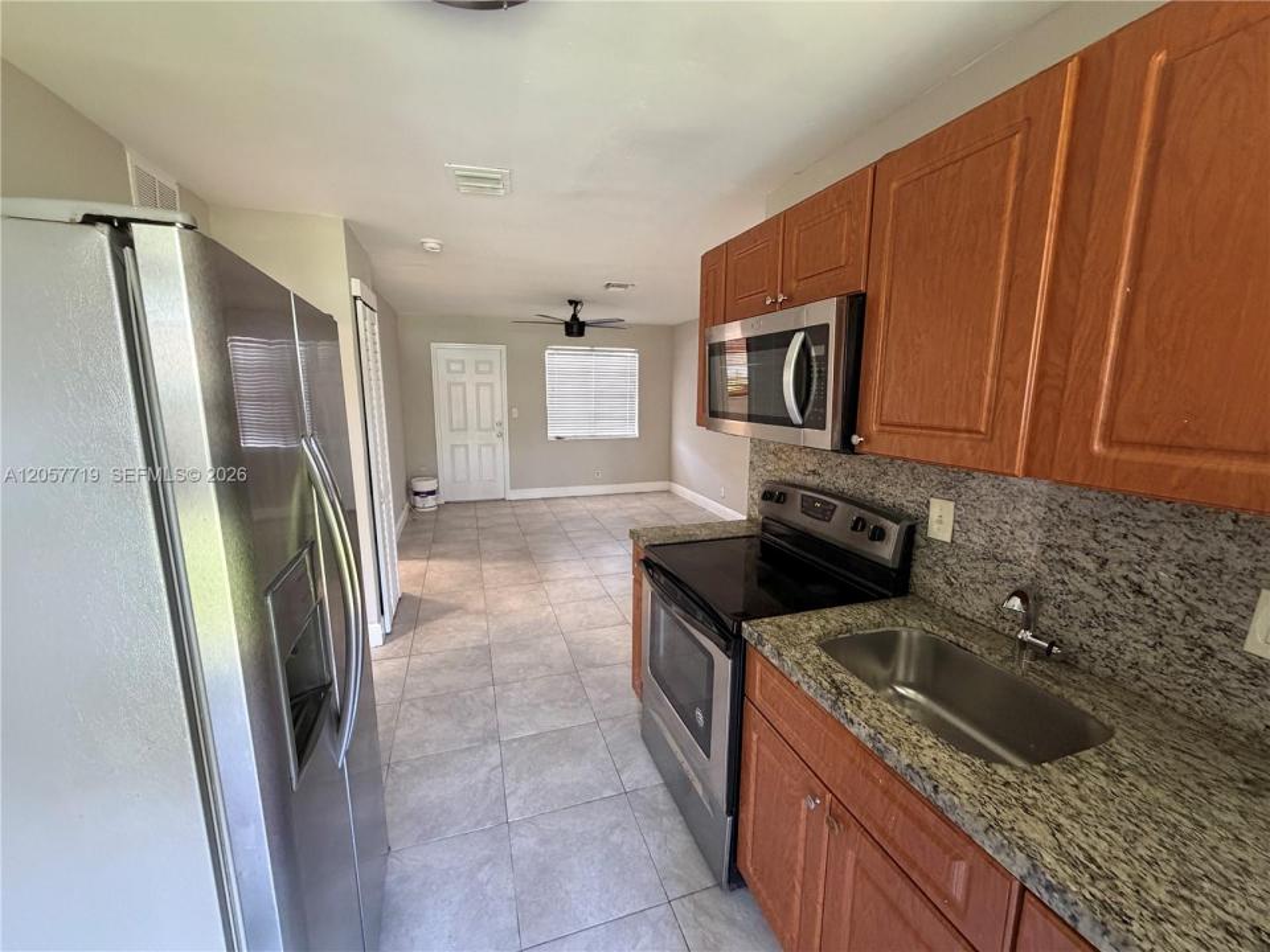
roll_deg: +0.0
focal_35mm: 14
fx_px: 514
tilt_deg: -10.5
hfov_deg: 102.1
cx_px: 635
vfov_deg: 85.7
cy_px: 476
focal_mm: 2.22
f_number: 2.2
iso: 500
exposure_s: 1/60
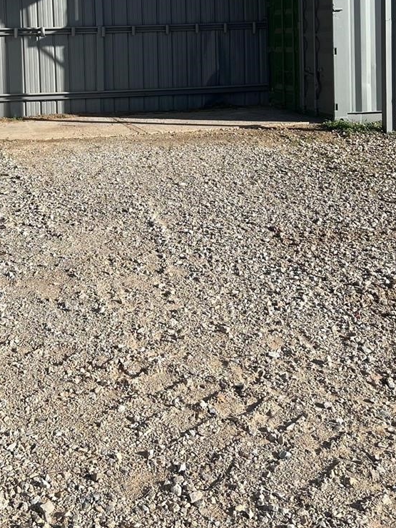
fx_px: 824
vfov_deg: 33.9
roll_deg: +3.3
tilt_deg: +1.2
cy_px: 71
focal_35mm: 54
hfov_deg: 26.9
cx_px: 143
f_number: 1.5
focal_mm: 5.7
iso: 50
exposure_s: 1/3571
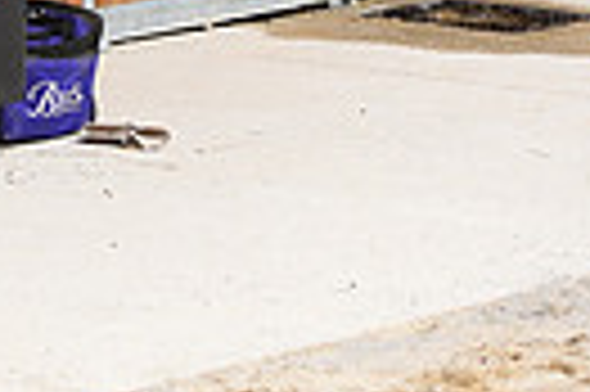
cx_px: -667
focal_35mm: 309
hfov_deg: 6.4
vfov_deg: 4.4
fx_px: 5058
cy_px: -446
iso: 320
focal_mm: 70
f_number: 5
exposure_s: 1/800
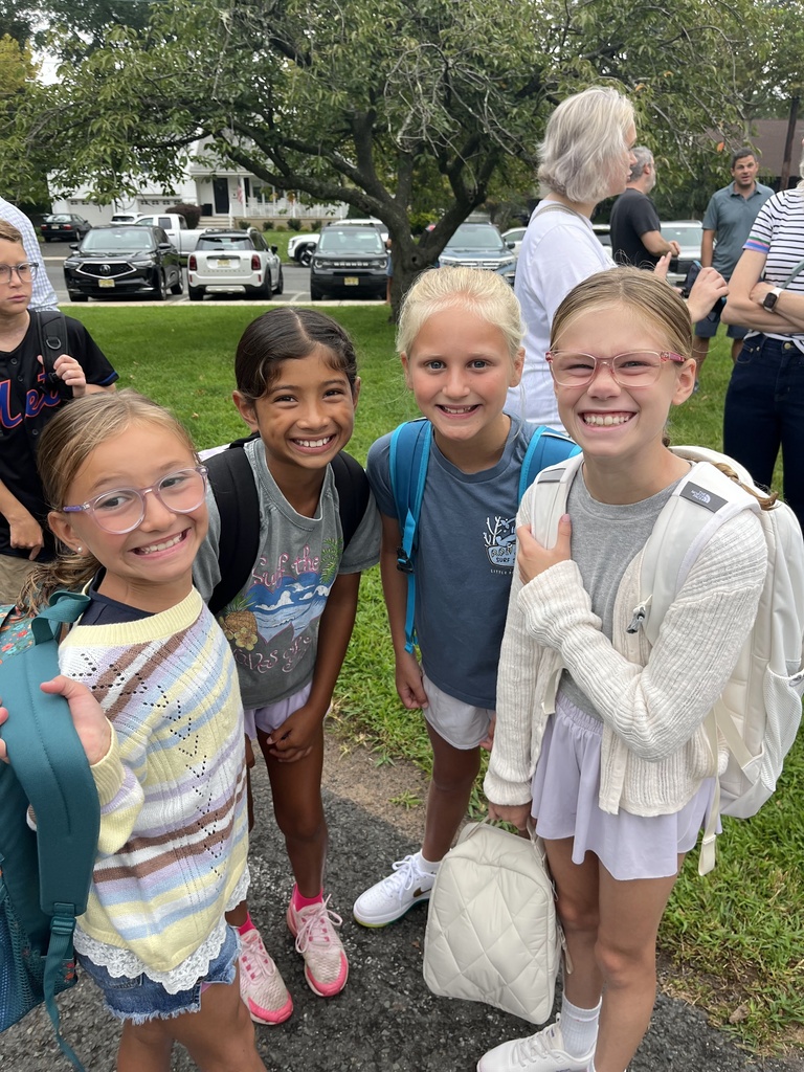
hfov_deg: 53.1
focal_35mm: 26
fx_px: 805
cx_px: 402
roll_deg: +0.4
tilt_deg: -20.1
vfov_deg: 67.3
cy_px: 536
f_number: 1.6
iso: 50
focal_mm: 5.1
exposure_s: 1/369
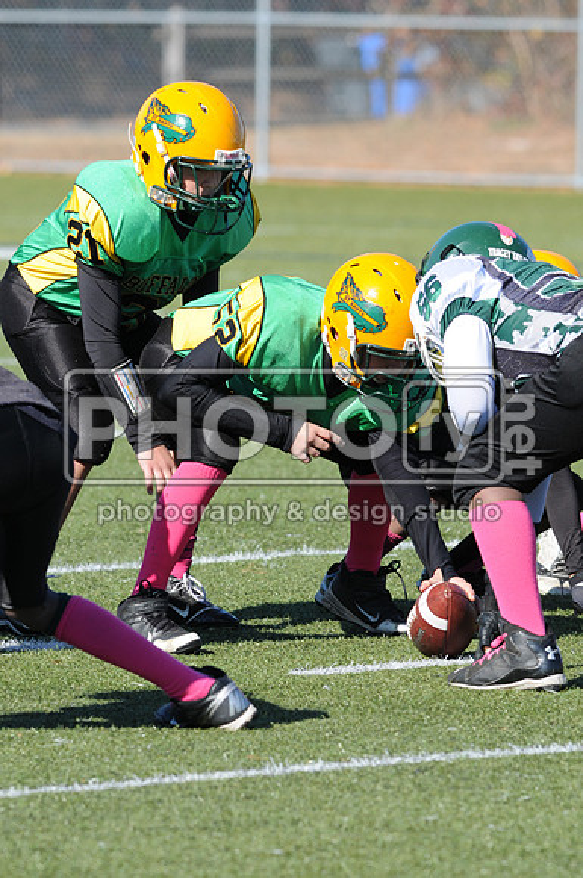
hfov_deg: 3.0
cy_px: 439
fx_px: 10963
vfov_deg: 4.6
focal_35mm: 450
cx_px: 292
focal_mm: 300
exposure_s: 1/500
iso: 200
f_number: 7.1
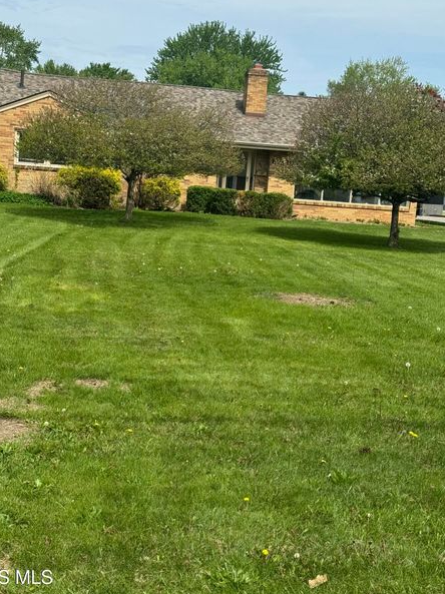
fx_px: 927
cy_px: 274
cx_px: 199
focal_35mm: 54
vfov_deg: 35.5
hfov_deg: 27.0
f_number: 1.78
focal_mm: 6.76
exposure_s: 1/4975
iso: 64
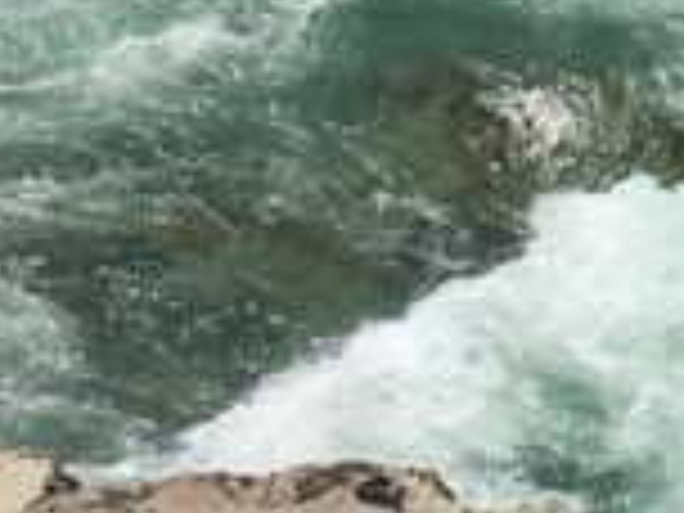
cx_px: 1062
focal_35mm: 153
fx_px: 3023
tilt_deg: -14.3
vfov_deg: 9.6
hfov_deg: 12.2
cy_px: -112
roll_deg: -3.3
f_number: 2.2
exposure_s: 1/3597
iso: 32
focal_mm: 4.15
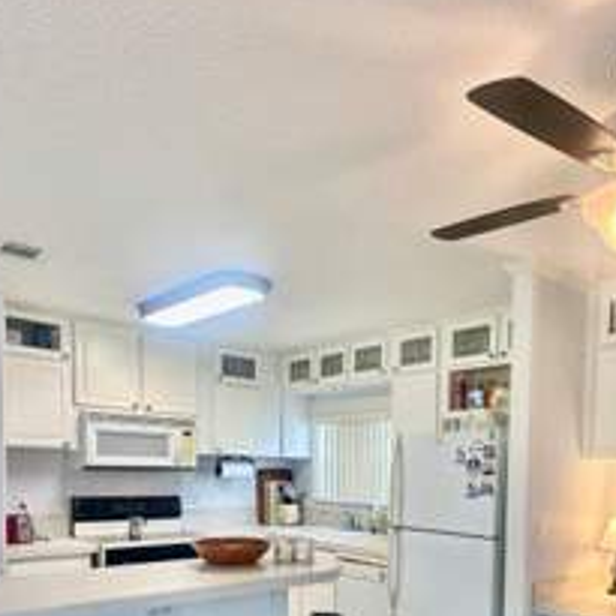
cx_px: 436
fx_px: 584
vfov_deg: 51.9
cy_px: 499
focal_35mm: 29
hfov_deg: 53.9
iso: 100
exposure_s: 1/120
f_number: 2.2
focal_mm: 2.22
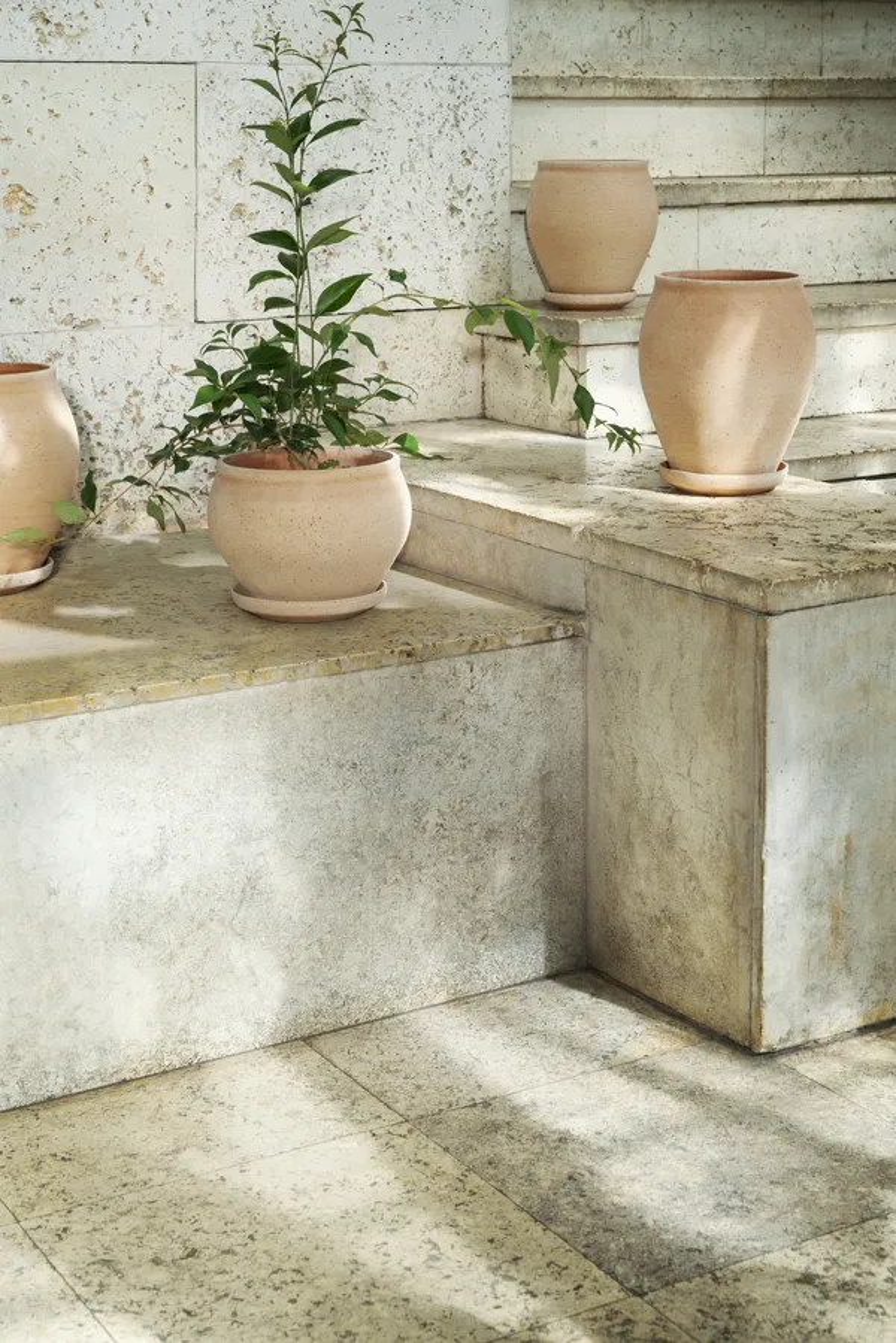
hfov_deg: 24.6
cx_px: 448
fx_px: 2053
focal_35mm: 55
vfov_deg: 36.2
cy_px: 672
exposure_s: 1/60
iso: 400
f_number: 8
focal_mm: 55
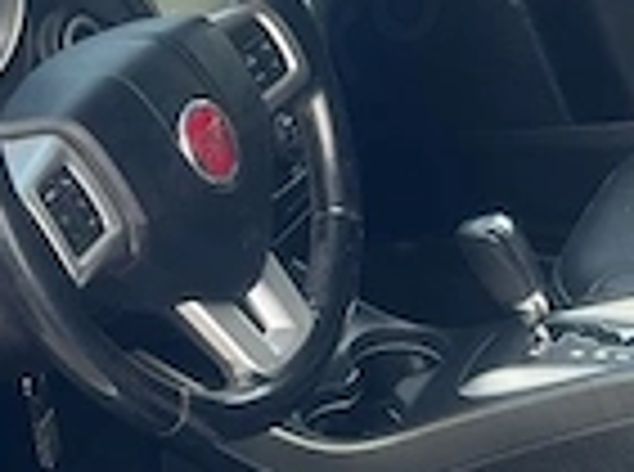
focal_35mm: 111
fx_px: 2028
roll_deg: +4.8
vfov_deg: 13.3
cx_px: 333
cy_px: 198
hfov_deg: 17.8
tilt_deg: -24.1
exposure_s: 1/214
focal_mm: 5.1
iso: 40
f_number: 1.6
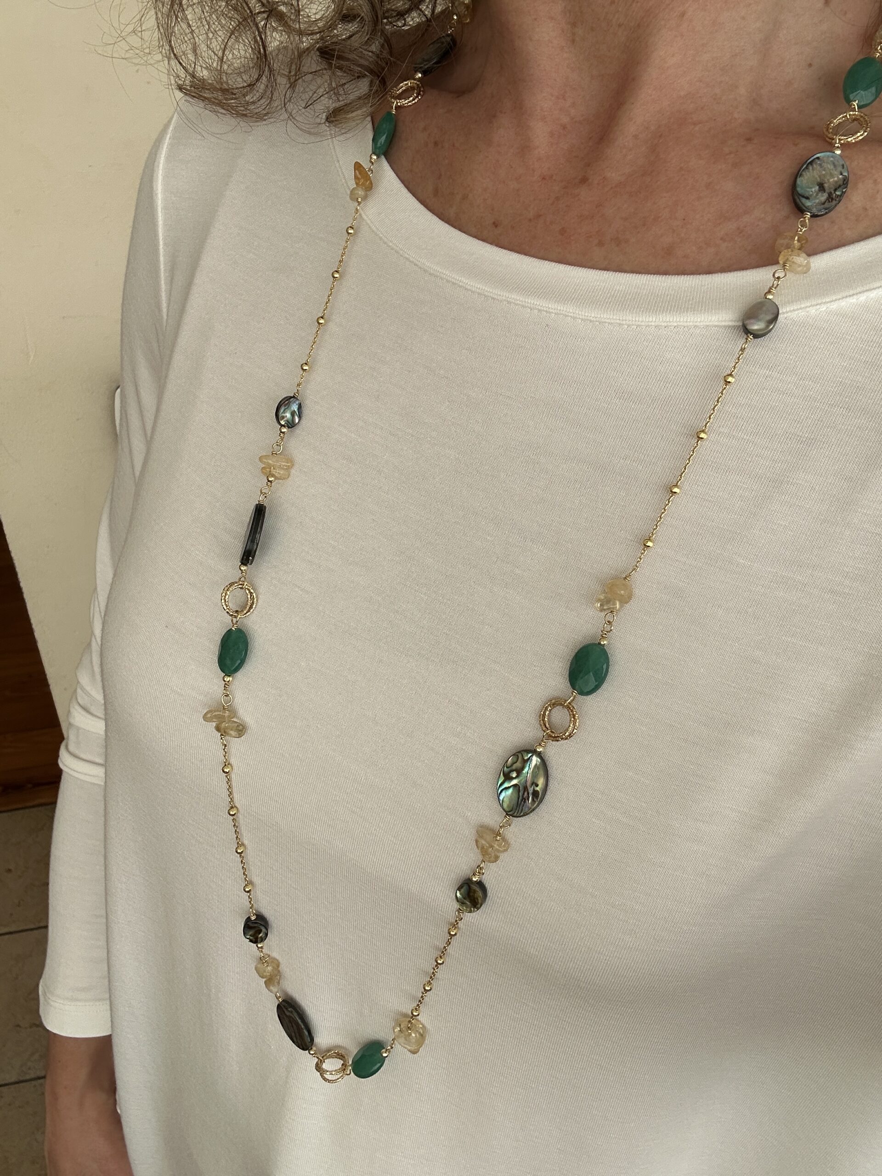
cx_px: 441
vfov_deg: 60.0
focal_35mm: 30
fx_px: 1019
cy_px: 588
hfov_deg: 46.8
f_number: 1.9
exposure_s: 1/256
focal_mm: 2.69
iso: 25
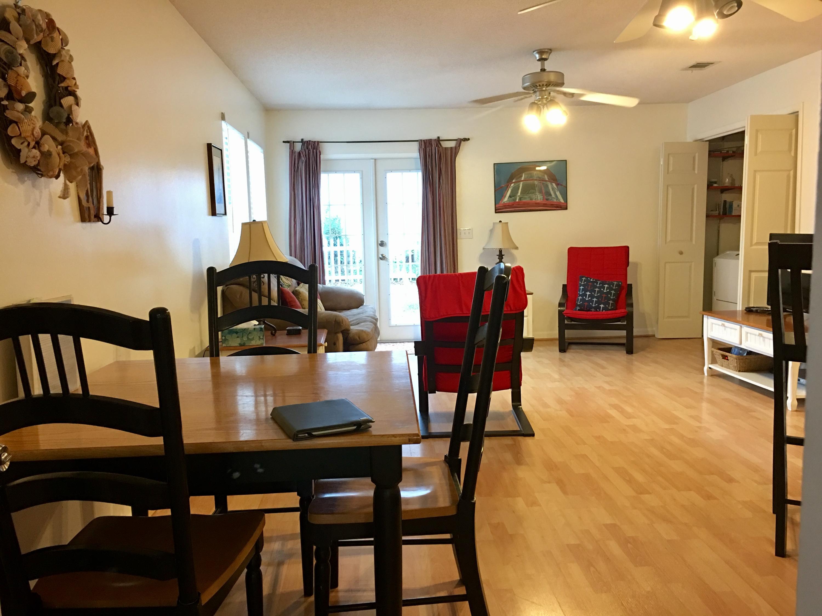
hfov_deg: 61.7
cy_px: 308
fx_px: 689
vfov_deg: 48.2
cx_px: 411
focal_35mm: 29
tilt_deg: -4.9
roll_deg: +1.2
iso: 80
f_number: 2.2
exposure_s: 1/10
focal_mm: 4.15
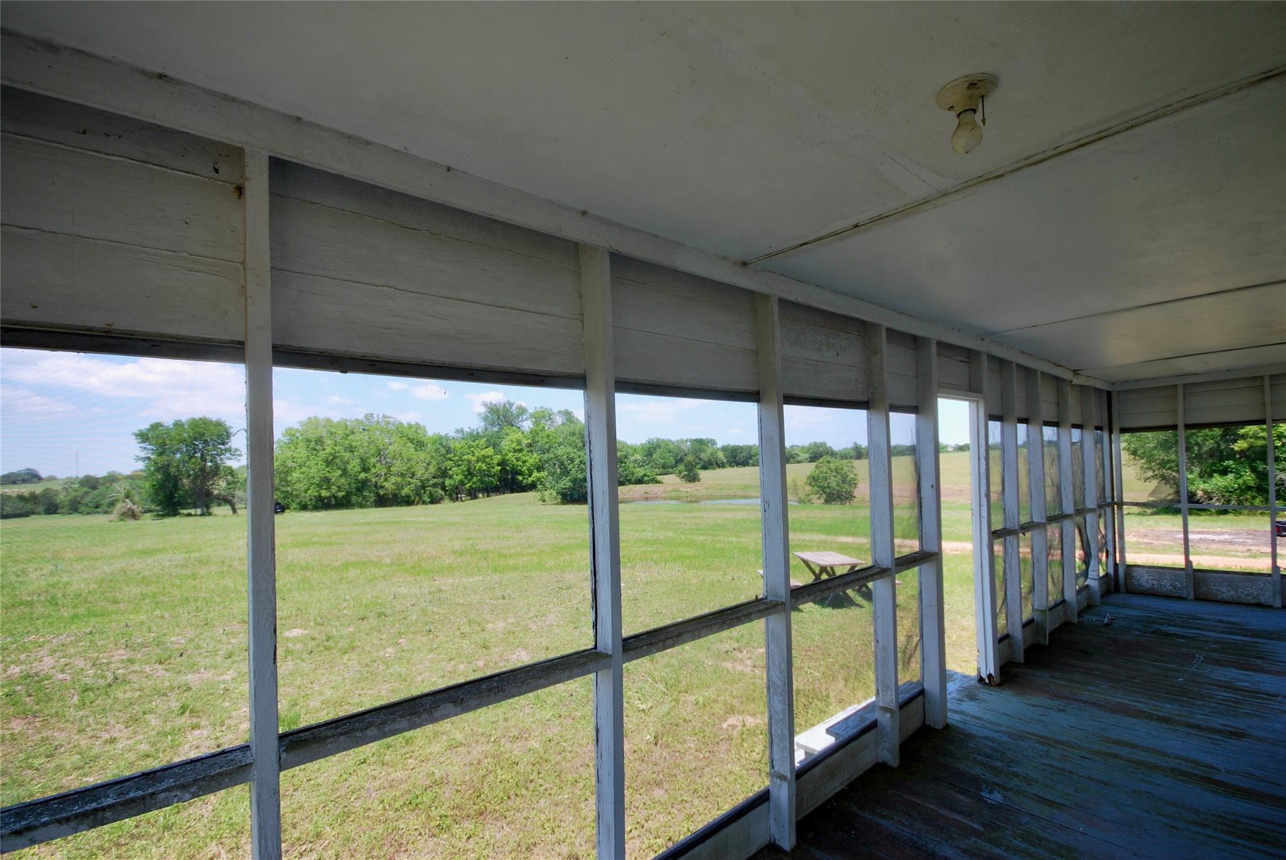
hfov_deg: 100.3
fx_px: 536
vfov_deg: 77.5
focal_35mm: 15
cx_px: 643
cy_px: 430
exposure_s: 1/160
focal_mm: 10
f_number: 6.3
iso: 100
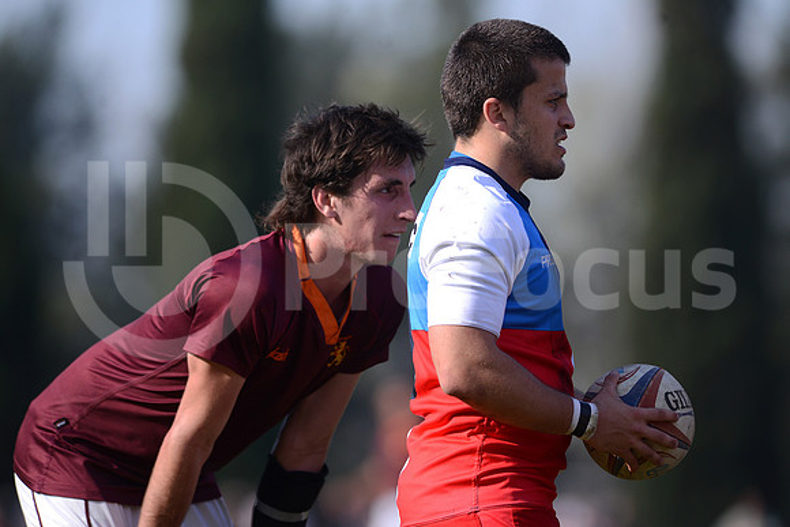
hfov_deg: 4.9
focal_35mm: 420
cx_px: 395
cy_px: 264
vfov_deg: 3.3
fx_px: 9218
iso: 400
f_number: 4
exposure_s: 1/2500
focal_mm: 420
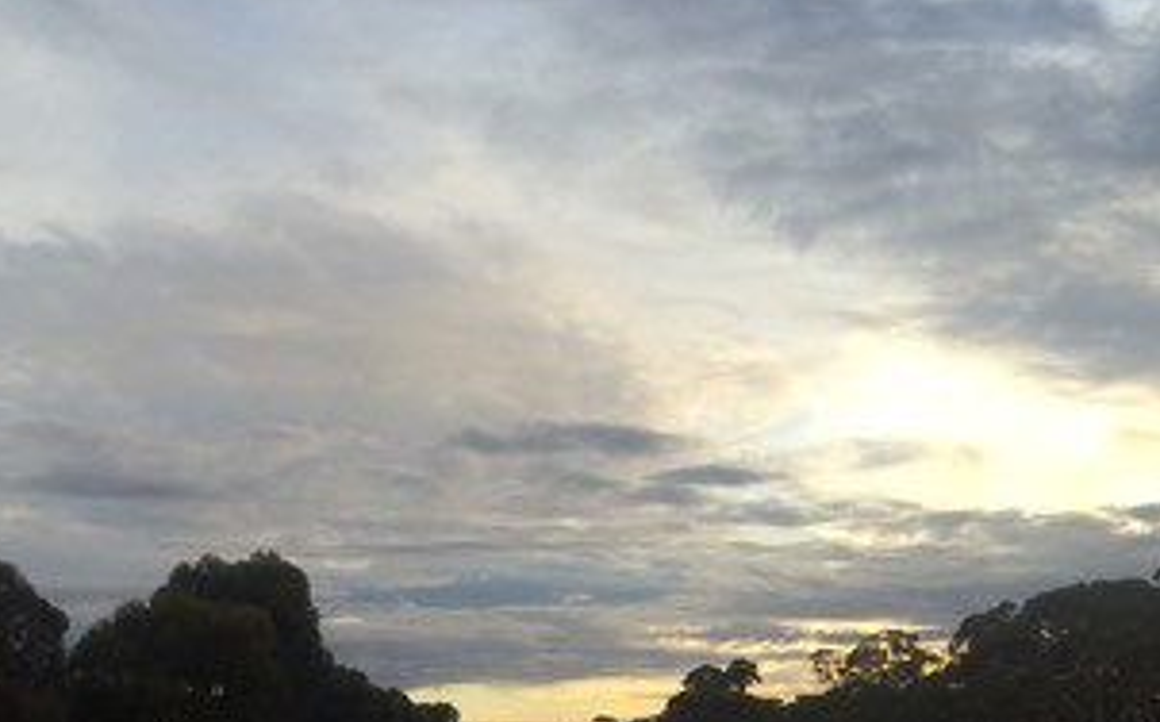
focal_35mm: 53
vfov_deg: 23.7
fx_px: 1674
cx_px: 538
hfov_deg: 38.2
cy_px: 638
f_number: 2.2
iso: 32
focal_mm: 4.15
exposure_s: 1/662
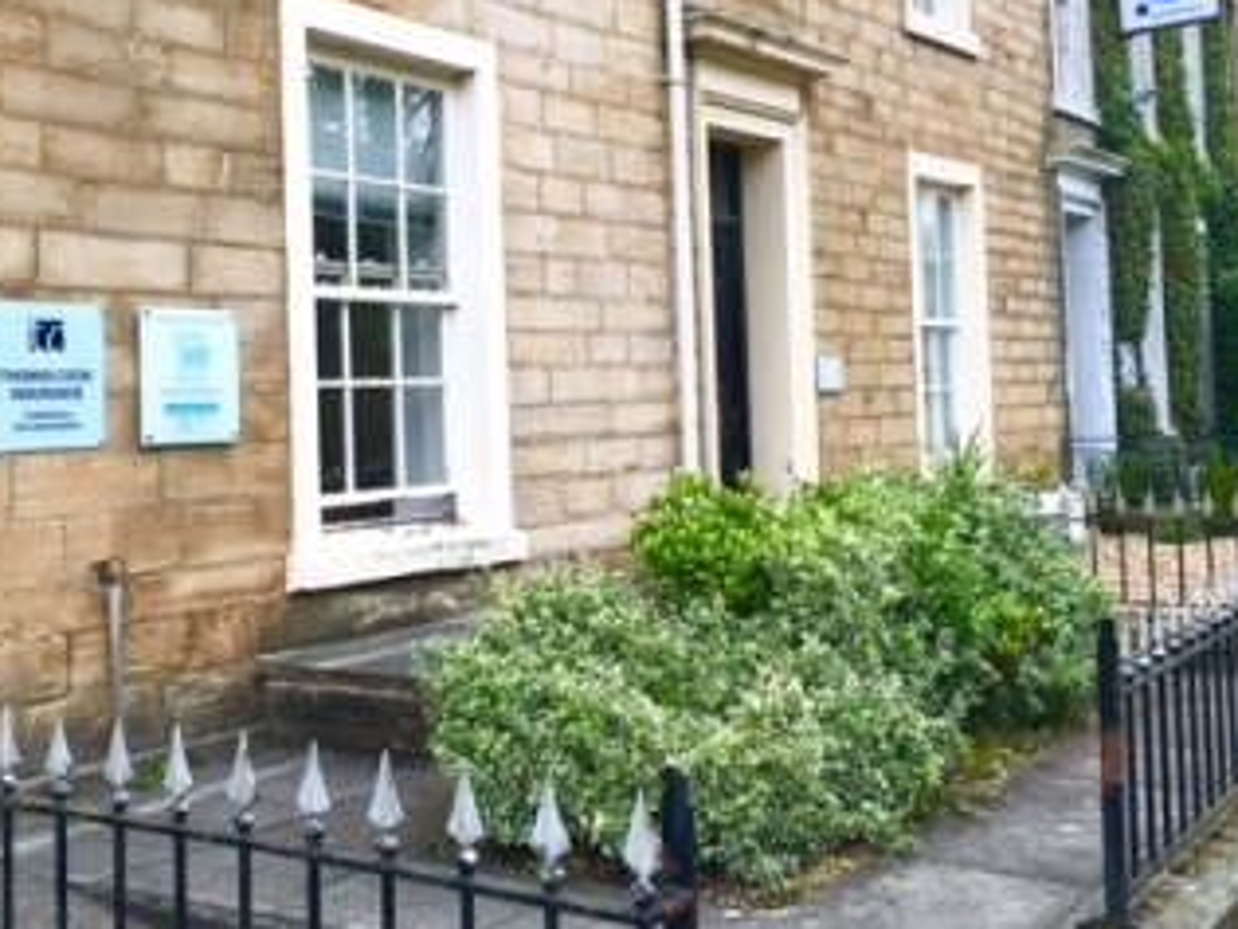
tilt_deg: +2.6
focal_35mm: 47
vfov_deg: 30.7
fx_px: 1681
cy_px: 341
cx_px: 474
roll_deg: +1.4
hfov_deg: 40.2
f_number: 2.2
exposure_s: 1/705
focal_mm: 4.15
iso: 25
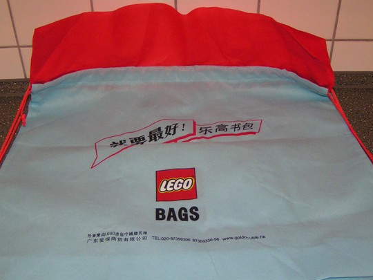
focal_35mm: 45
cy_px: 149
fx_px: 485
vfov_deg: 32.2
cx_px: 187
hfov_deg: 42.1
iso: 200
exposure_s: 1/40
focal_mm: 5.8
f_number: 2.8
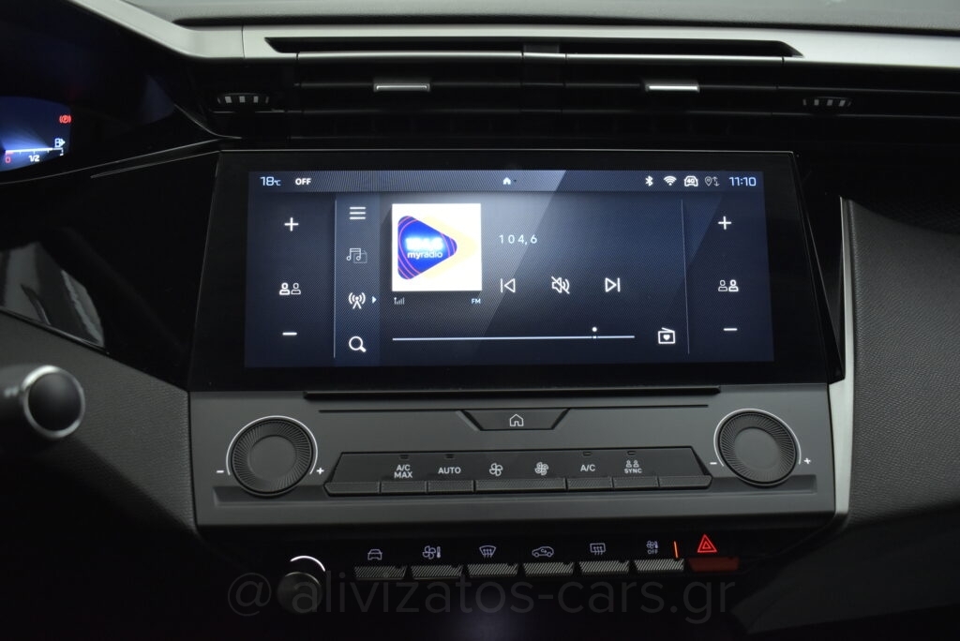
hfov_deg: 57.2
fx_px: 880
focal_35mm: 33
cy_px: 320
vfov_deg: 40.0
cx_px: 480
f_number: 3.8
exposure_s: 1/100
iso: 1600
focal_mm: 22
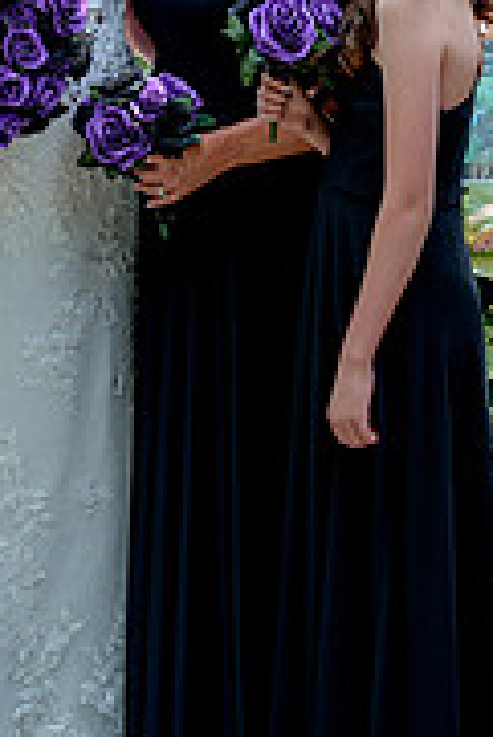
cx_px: 73
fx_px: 2542
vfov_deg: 16.2
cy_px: 33
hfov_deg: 11.0
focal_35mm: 124
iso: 640
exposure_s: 1/640
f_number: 3.5
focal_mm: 50
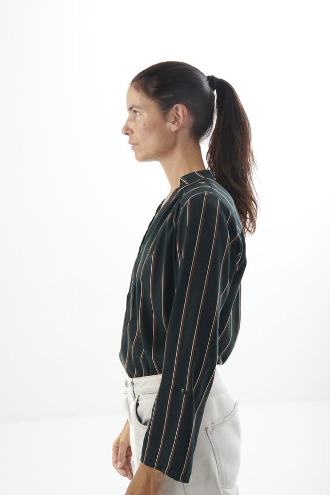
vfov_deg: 41.1
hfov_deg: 28.1
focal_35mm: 48
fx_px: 659
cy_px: 248
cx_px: 165
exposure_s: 1/200
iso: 200
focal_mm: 48
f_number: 10
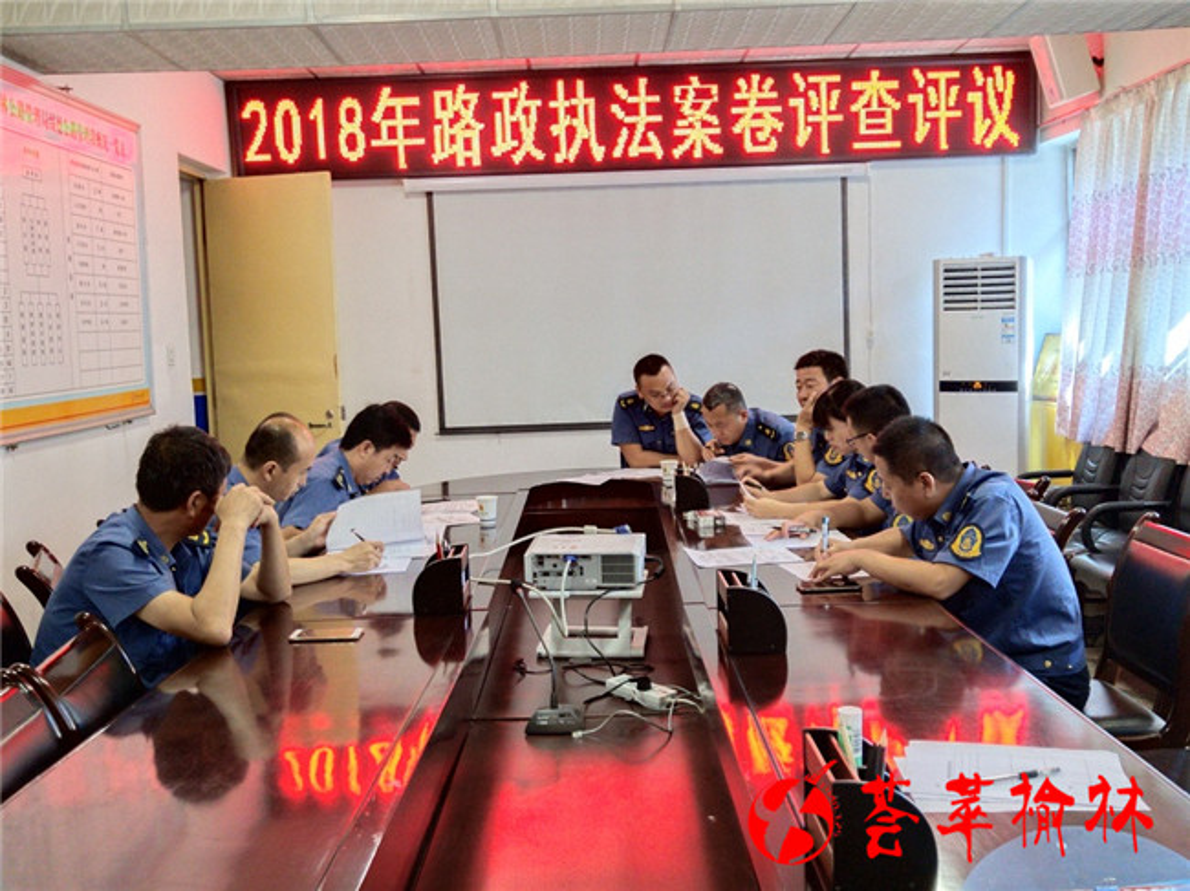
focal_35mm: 40
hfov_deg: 46.8
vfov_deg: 35.9
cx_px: 595
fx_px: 1375
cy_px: 446
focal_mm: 3.95
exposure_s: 1/50
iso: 365
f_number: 1.8
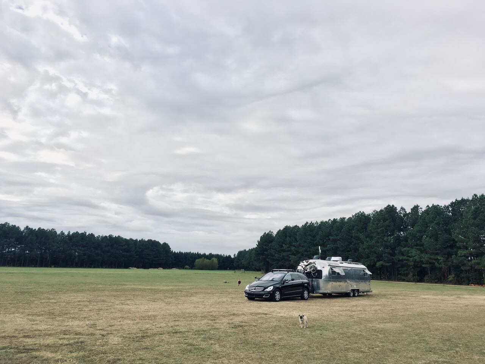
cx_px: 242
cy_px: 182
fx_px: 406
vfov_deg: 48.2
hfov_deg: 61.7
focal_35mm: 29
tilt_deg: +9.7
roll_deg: -0.8
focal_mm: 4.15
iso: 25
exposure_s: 1/601
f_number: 2.2
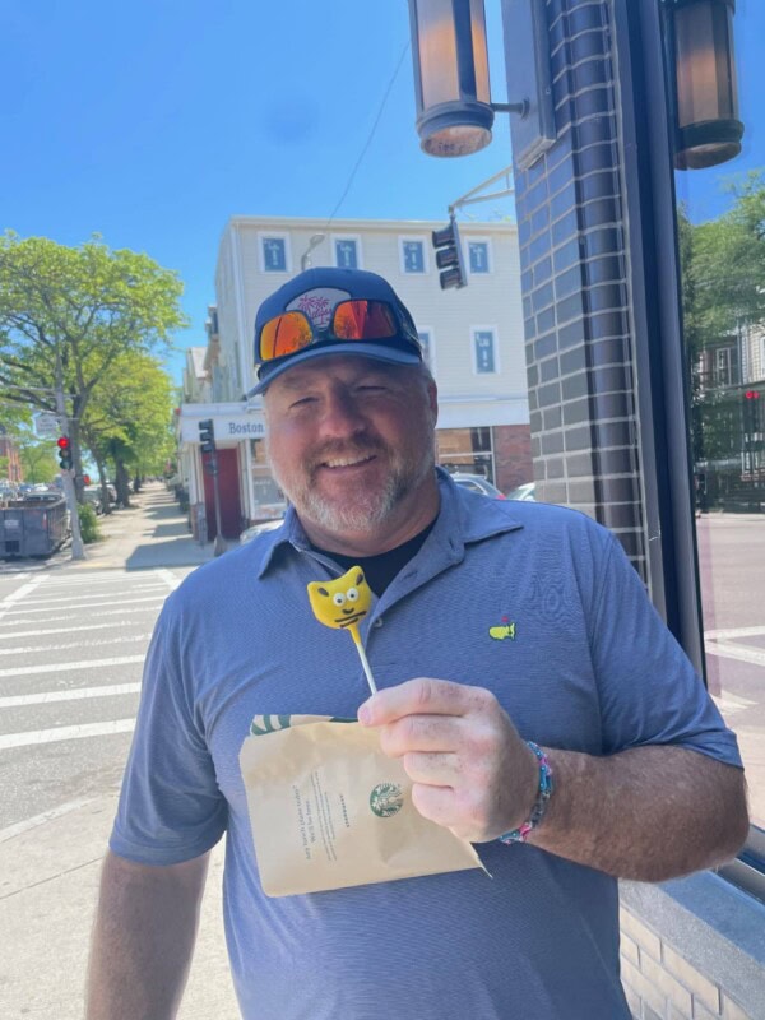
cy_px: 510
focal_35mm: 26
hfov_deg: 53.1
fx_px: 766
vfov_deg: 67.3
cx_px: 382
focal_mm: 4.2
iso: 32
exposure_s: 1/647
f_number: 1.6
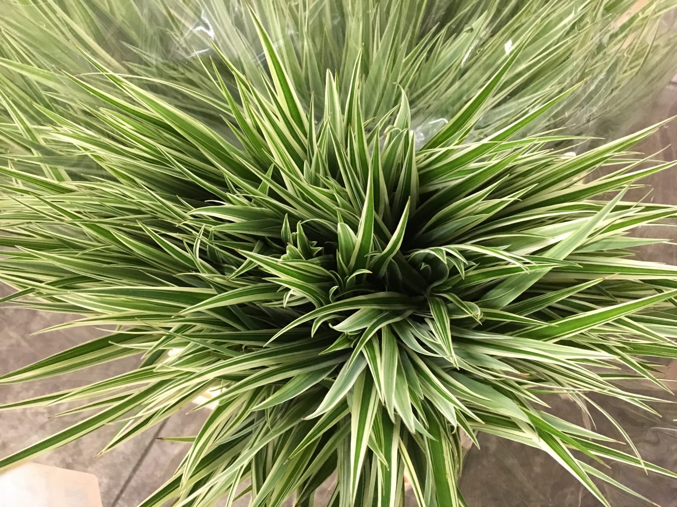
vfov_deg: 48.2
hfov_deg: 61.7
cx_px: 338
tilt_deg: -58.7
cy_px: 254
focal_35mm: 29
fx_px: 567
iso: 250
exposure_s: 1/17
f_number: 2.2
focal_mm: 4.15
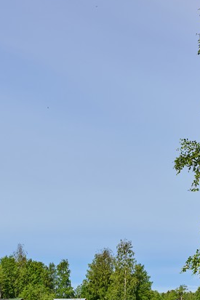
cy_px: 309
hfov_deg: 14.6
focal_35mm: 93
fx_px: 776
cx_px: 45
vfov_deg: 21.1
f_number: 8
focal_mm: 40
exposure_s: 1/400
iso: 100
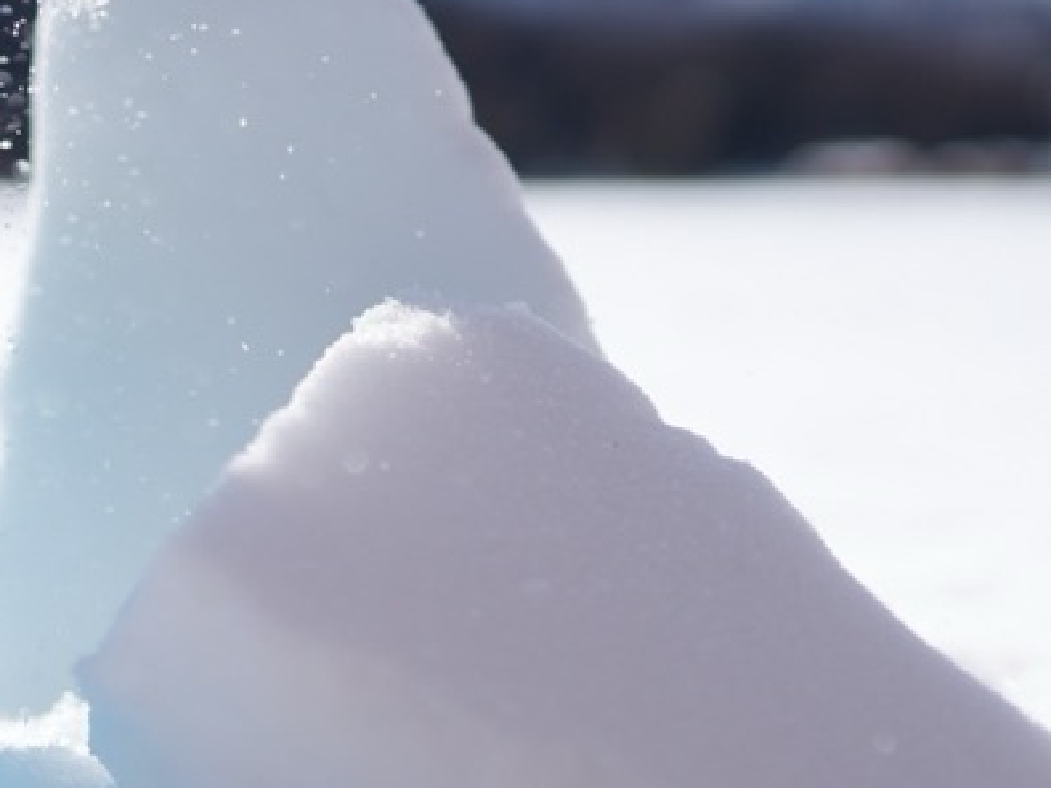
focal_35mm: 84
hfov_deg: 22.1
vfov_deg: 17.6
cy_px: 345
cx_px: -77
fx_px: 2550
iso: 100
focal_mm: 24
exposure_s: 1/6400
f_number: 2
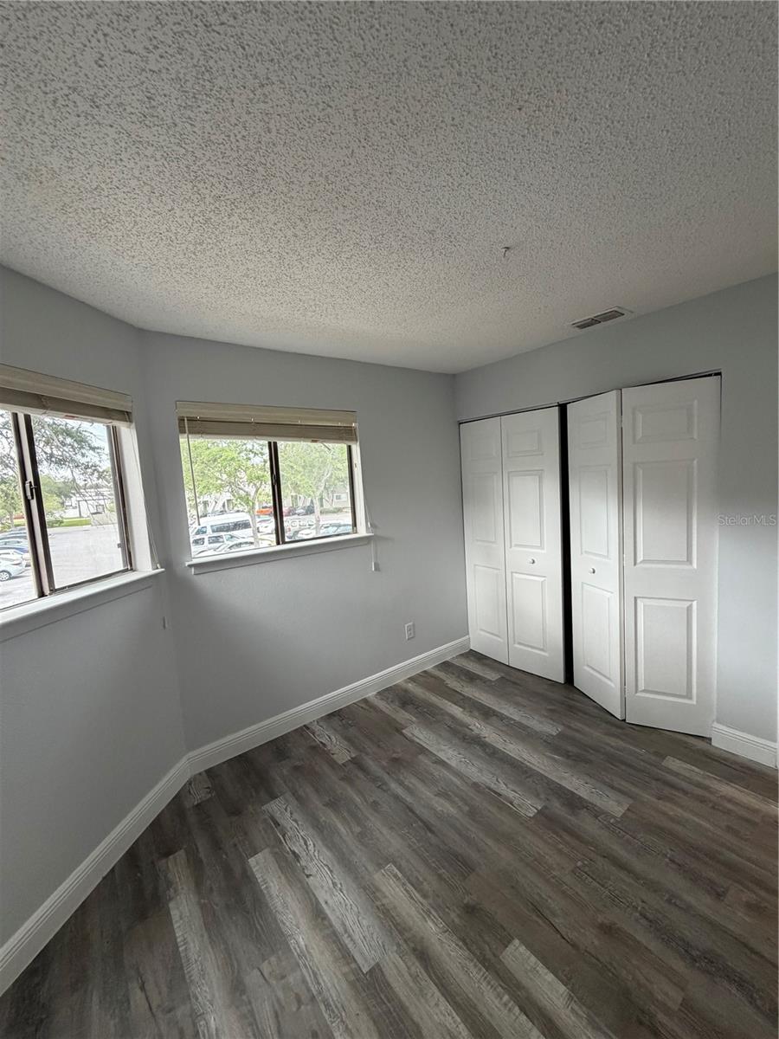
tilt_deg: -5.4
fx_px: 420
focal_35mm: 14
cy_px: 520
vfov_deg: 102.1
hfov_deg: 85.7
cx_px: 390
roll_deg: +3.4
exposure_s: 1/121
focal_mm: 2.22
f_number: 2.2
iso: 320
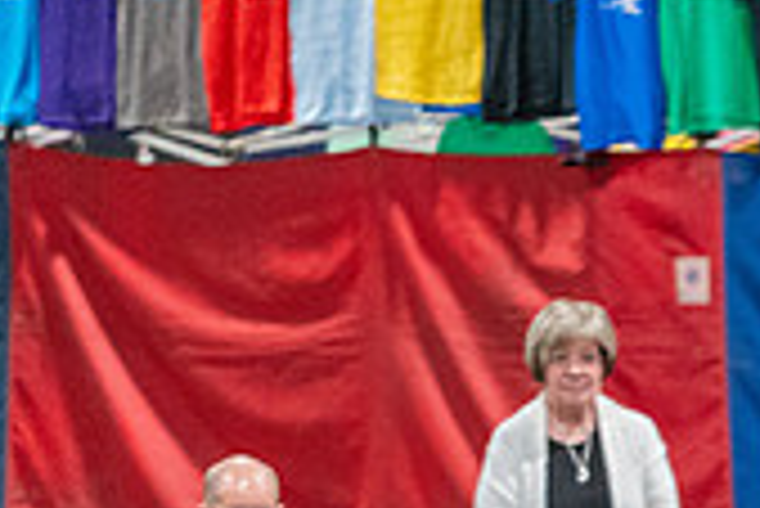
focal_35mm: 686
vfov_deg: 2.0
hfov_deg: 3.0
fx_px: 14494
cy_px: 820
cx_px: 989
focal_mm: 200
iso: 6400
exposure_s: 1/250
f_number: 2.8
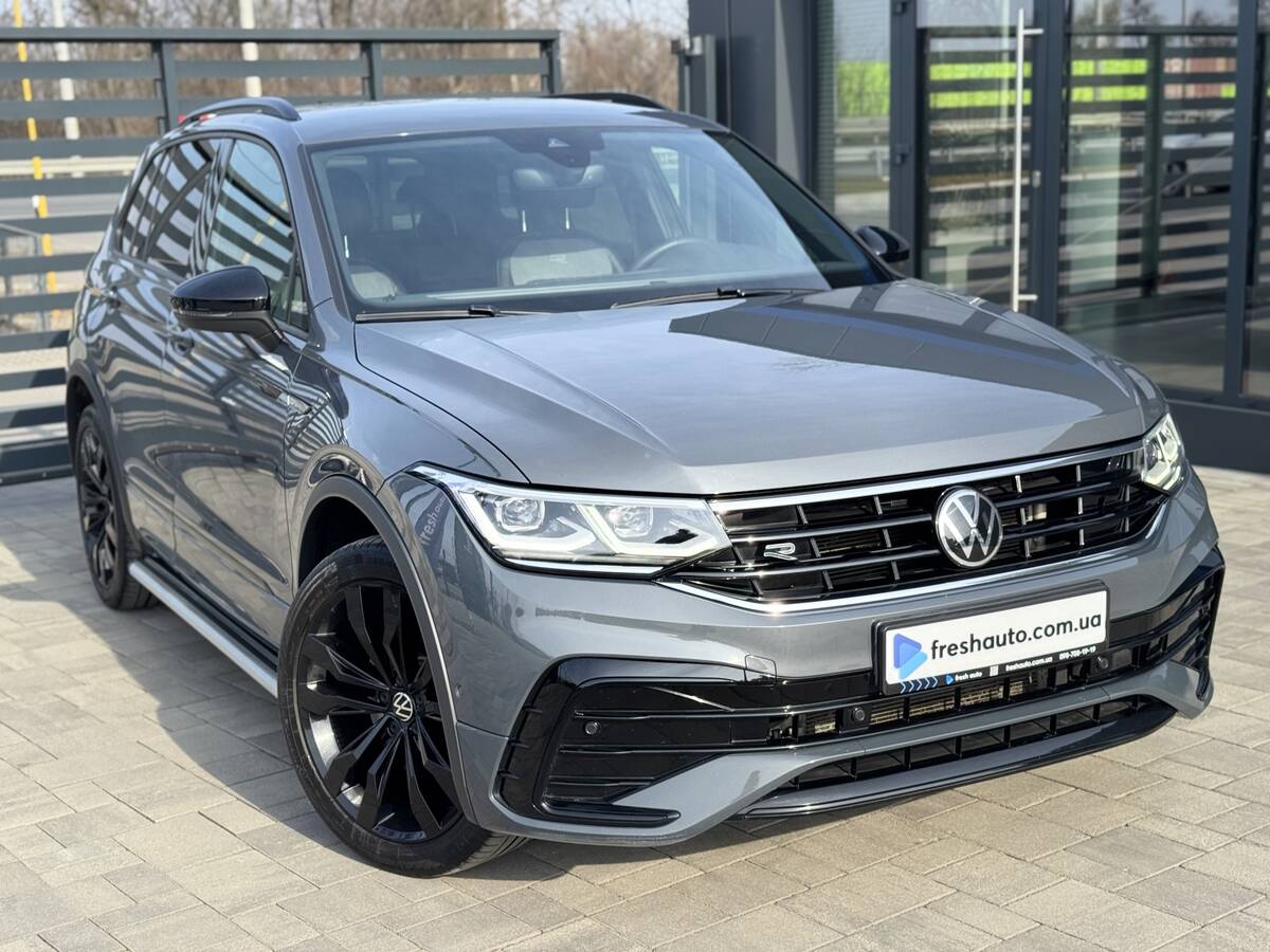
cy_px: 476
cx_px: 635
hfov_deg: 39.7
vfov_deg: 30.3
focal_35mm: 48
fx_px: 1761
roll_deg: +1.7
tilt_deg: -11.6
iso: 64
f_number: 1.78
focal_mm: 6.76
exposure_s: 1/1427
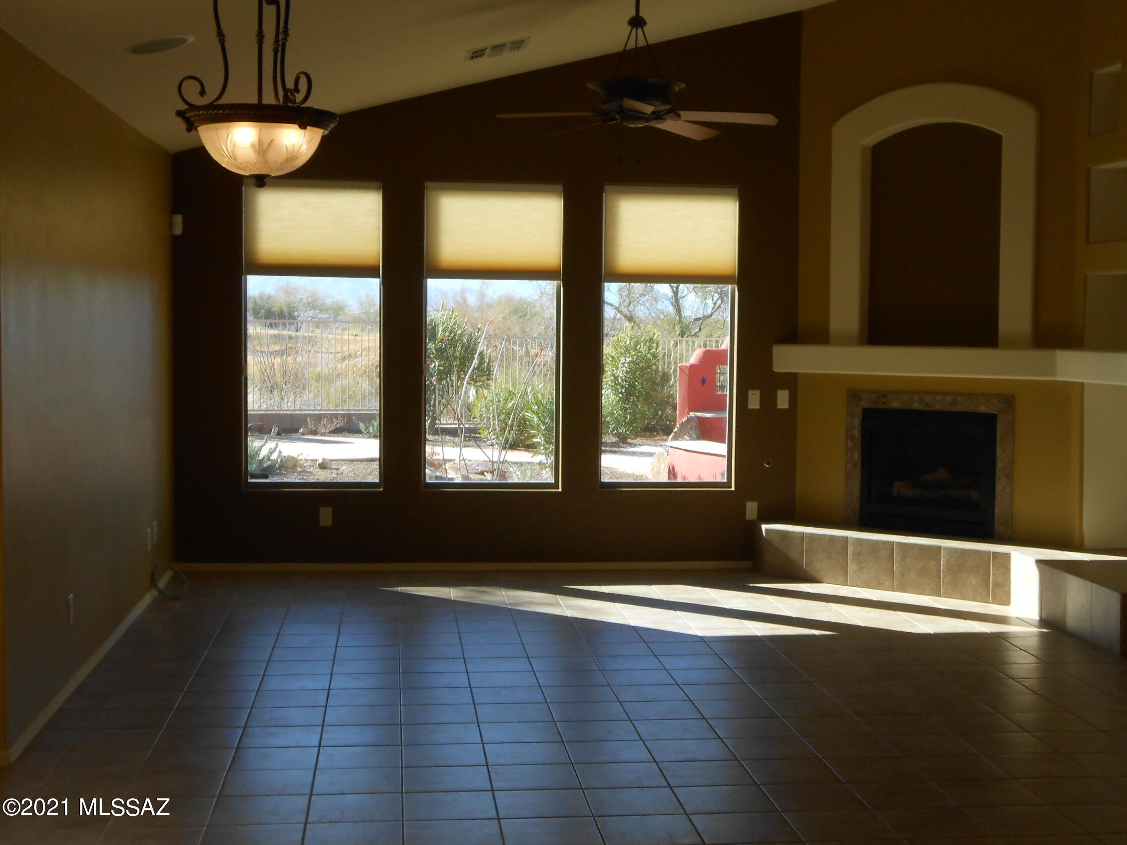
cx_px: 564
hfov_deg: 38.9
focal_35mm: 49
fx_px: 1595
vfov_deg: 29.7
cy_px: 422
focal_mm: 8.8
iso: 200
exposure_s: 1/250
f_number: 4.8
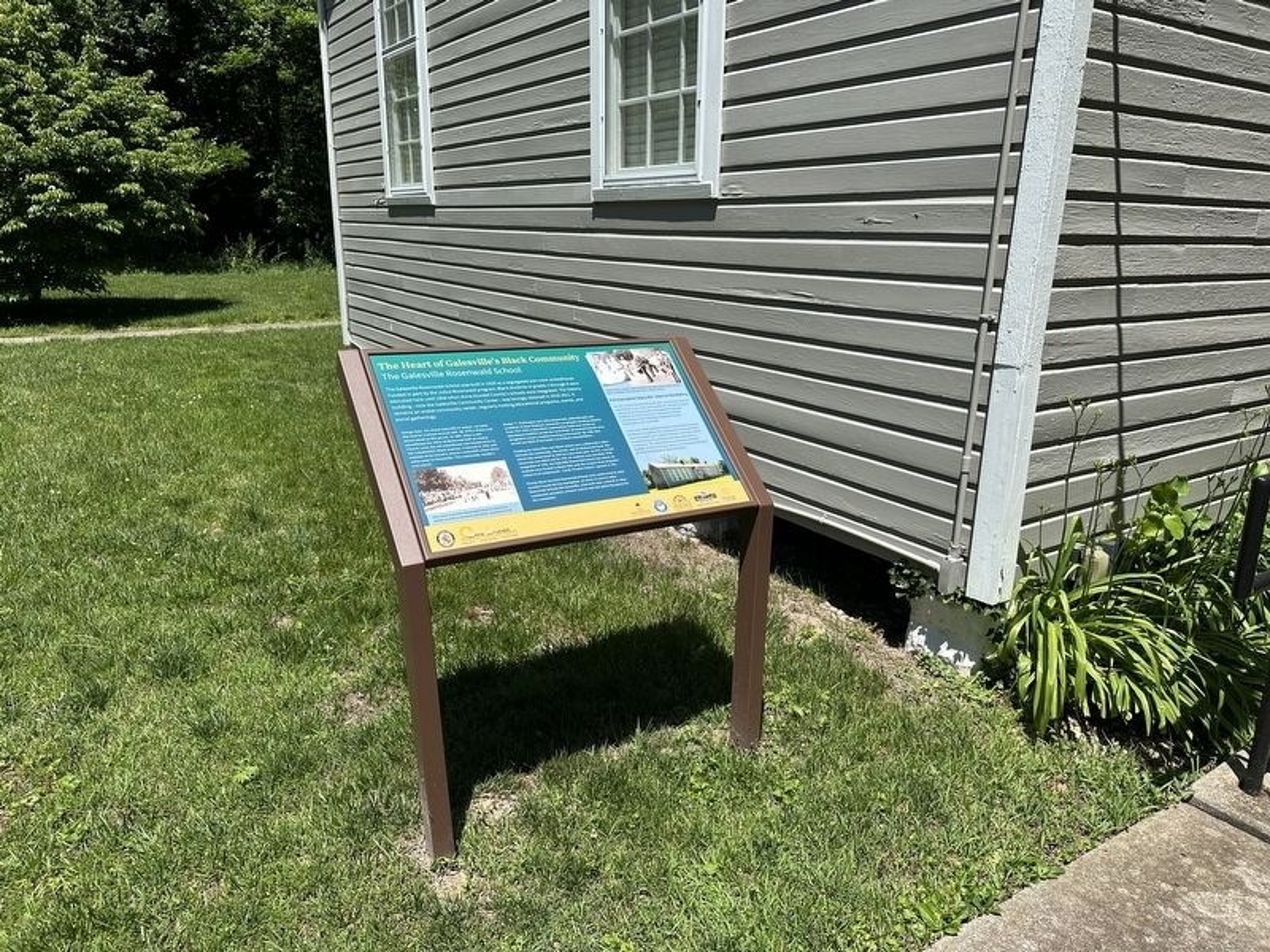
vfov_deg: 56.8
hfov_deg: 71.6
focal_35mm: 24
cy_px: 476
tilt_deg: -16.3
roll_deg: -0.6
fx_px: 881
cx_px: 635
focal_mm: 6.86
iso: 80
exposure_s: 1/4348
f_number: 1.78
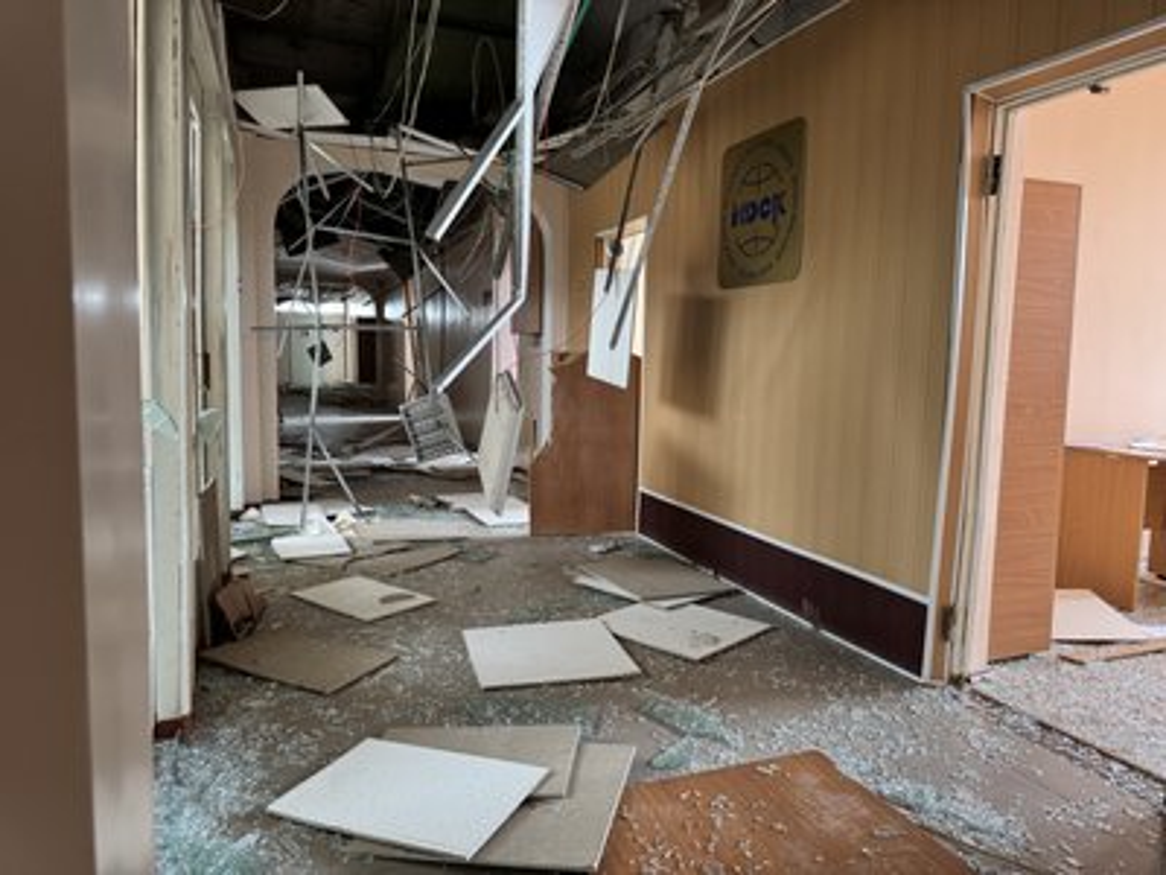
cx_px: 583
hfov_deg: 71.6
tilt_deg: -4.4
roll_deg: -3.3
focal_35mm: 24
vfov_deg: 56.8
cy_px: 438
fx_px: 808
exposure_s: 1/116
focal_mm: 6.76
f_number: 1.78
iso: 200
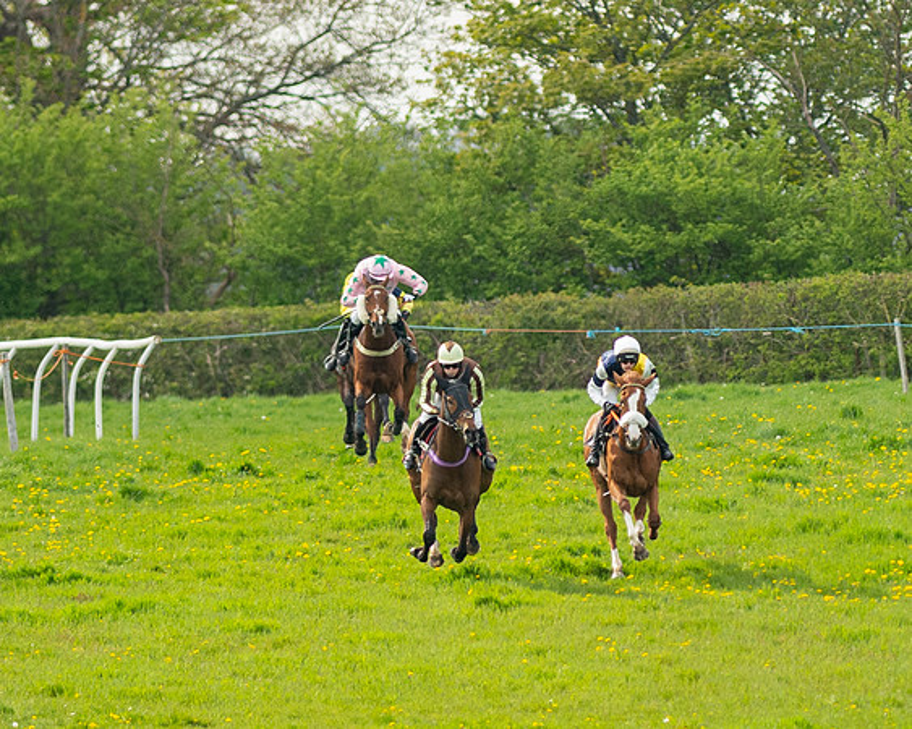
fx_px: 26702
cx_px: 669
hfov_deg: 2.0
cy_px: 424
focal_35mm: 990
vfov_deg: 1.6
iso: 800
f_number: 4
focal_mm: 300
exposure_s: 1/2500
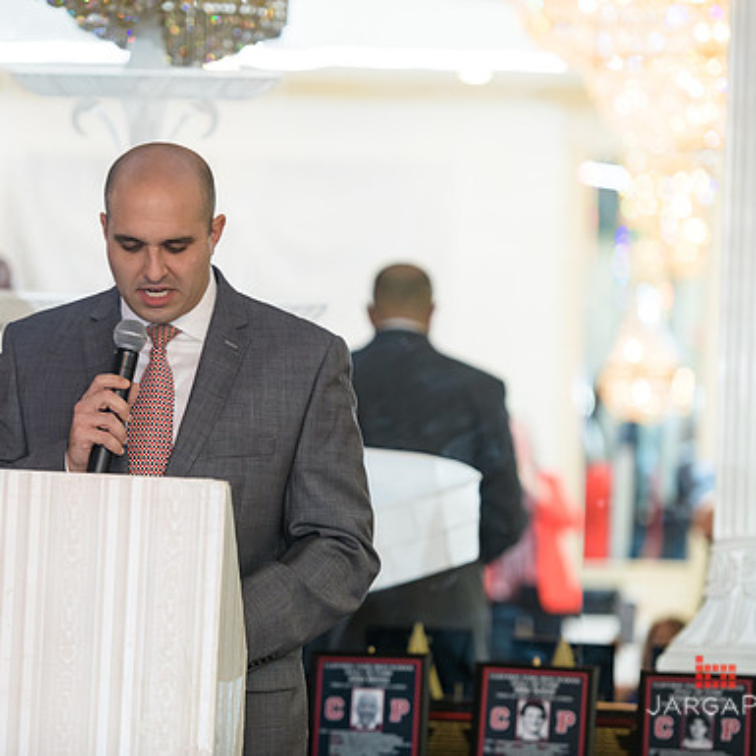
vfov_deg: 10.1
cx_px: 265
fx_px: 4275
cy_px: 378
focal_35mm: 173
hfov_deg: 10.1
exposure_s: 1/125
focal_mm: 135
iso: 1000
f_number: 3.2
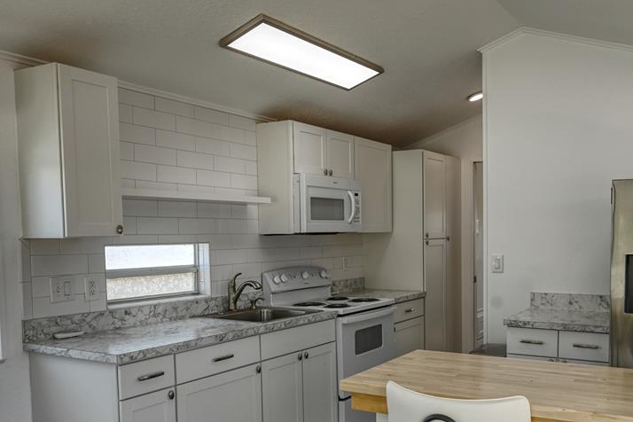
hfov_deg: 55.5
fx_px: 593
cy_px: 276
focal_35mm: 34
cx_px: 397
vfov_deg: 38.8
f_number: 6.3
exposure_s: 1/125
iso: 200
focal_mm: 23.5
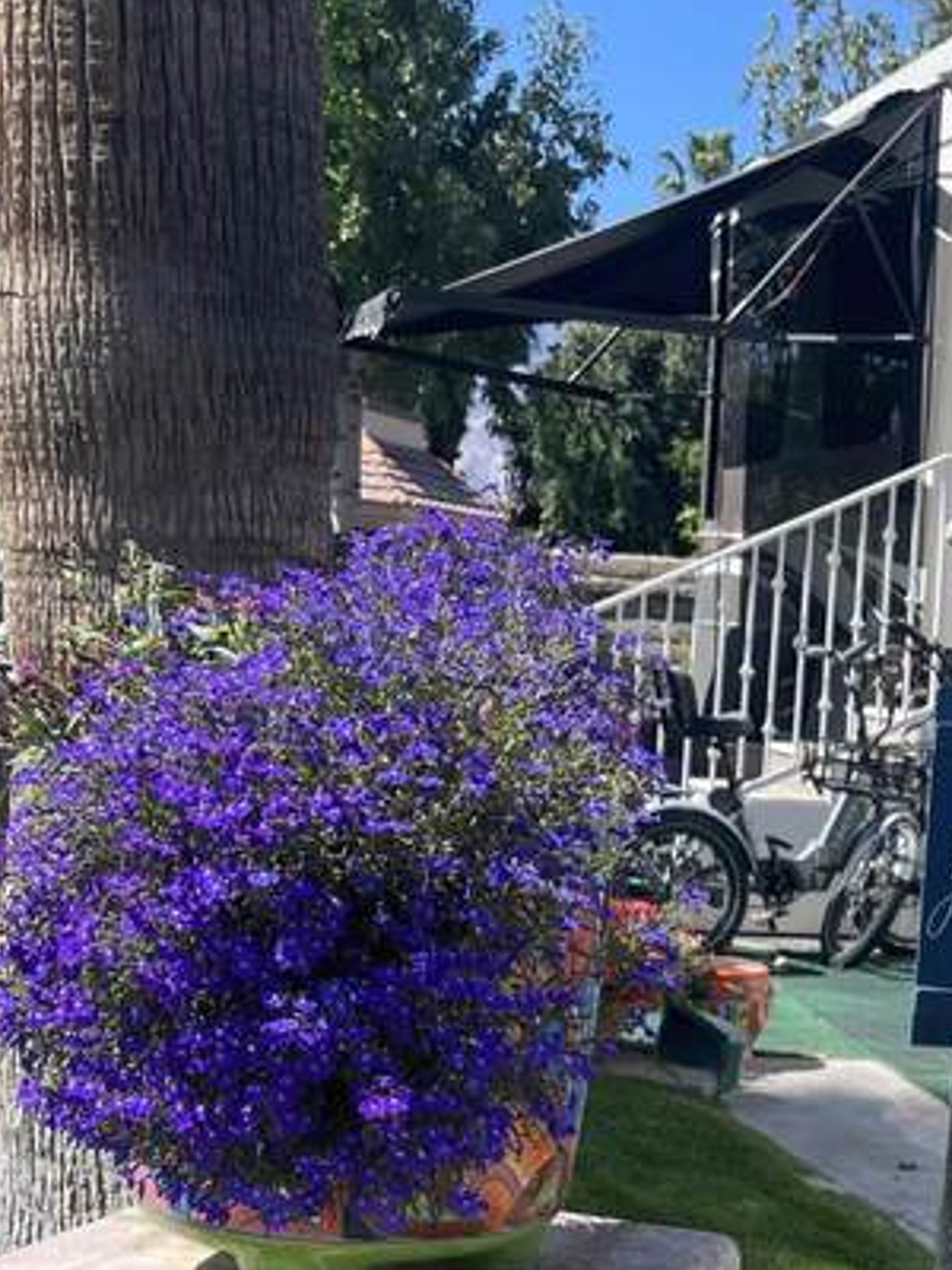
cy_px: 1384
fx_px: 2200
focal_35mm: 60
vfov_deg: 29.2
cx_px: 844
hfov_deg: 23.8
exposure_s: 1/1534
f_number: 1.6
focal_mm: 5.1
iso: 32
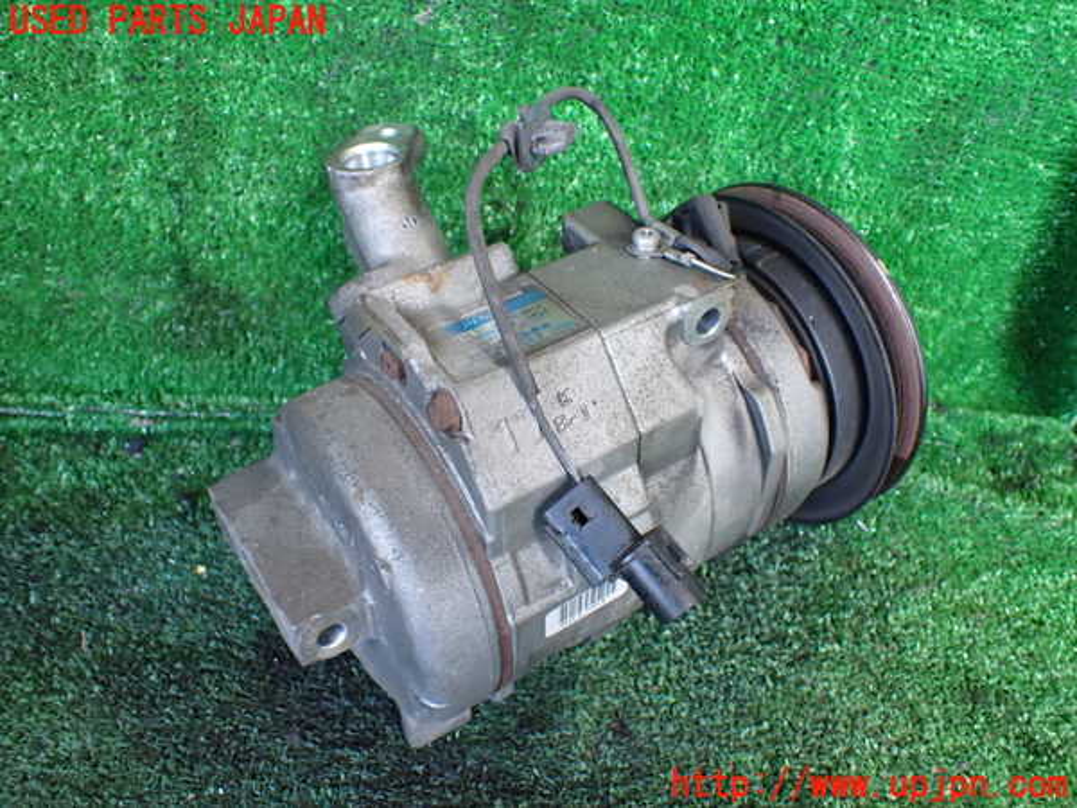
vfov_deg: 46.8
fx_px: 933
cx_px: 538
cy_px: 404
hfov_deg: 60.0
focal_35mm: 30
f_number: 2.3
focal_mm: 5.4
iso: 500
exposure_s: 1/125
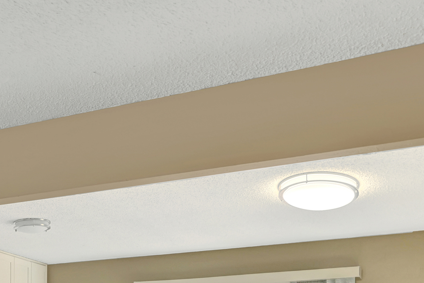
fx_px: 742
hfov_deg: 28.7
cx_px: -51
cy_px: 382
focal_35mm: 63
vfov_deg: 19.6
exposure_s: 1/15
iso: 400
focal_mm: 20
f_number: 8
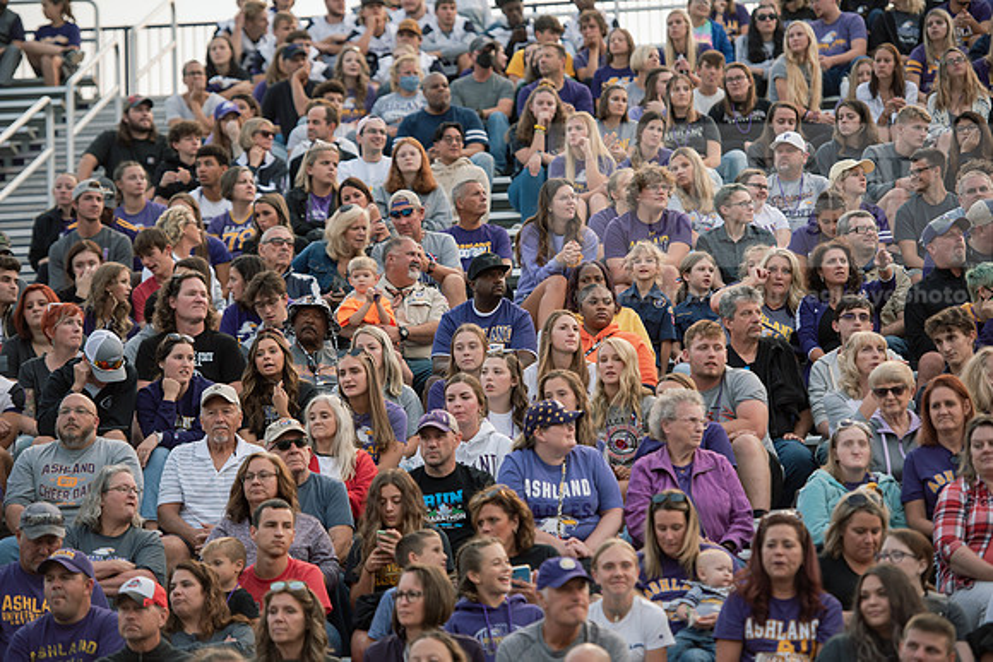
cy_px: 331
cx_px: 496
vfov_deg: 9.2
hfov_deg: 13.7
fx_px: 4138
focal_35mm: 150
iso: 640
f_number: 3.2
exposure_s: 1/640
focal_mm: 150
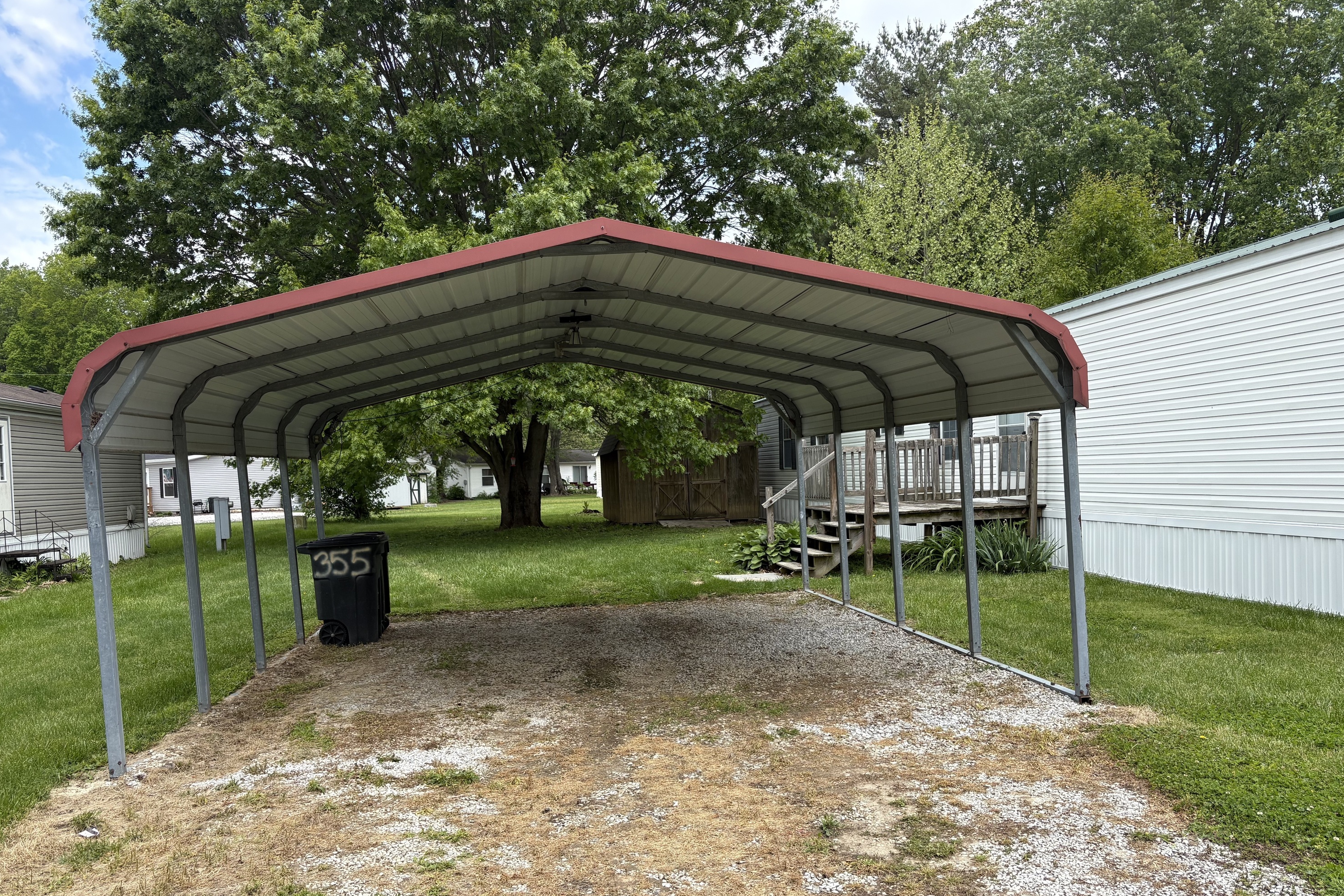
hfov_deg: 65.5
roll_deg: +2.0
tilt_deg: -1.5
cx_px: 675
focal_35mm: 28
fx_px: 1045
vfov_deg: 46.4
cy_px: 485
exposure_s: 1/1117
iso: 50
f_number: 1.6
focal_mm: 5.96
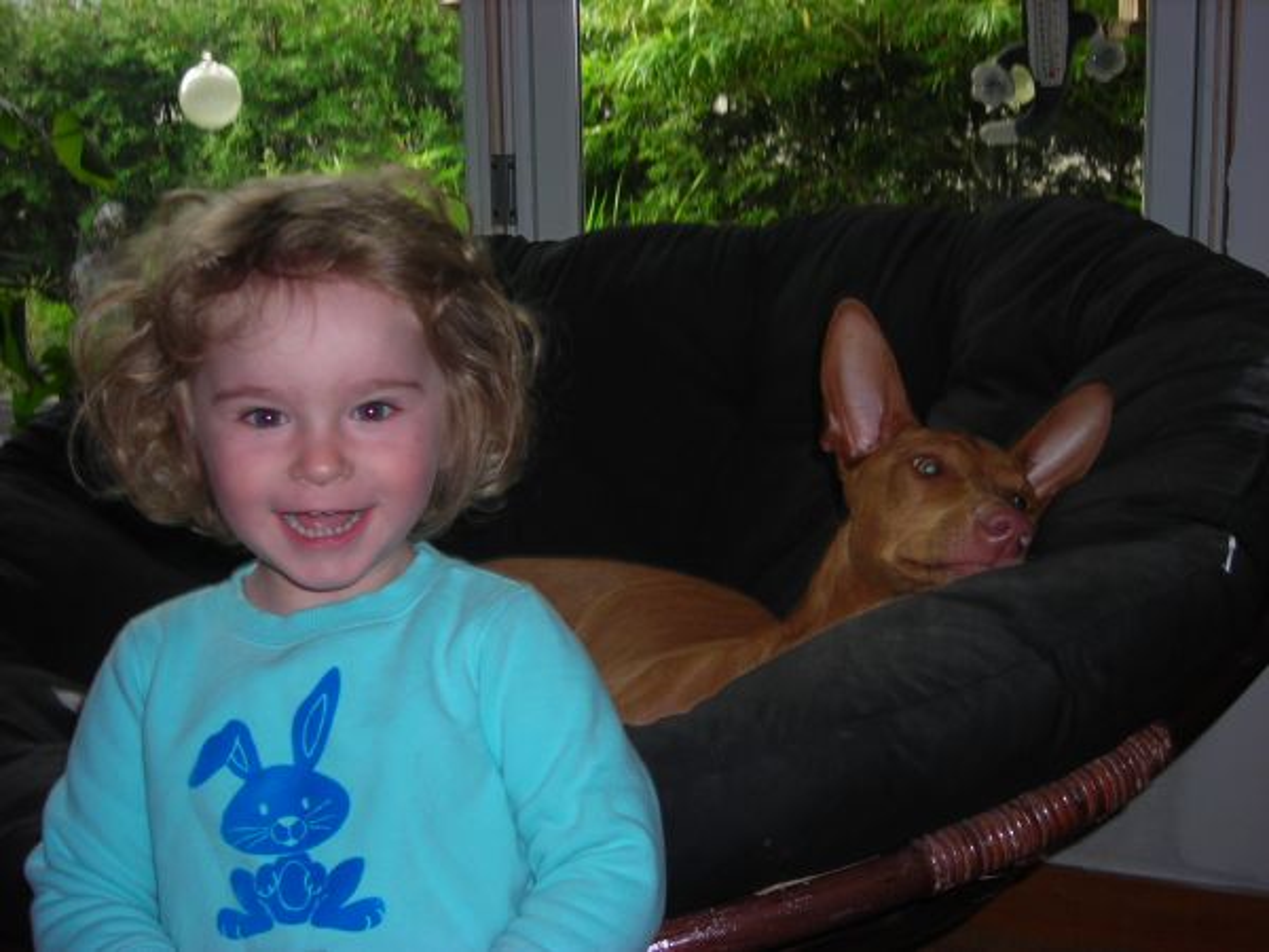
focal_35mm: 55
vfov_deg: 26.6
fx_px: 2016
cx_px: 634
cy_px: 476
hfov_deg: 34.9
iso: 50
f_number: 3.6
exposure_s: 1/60.1
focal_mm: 9.1
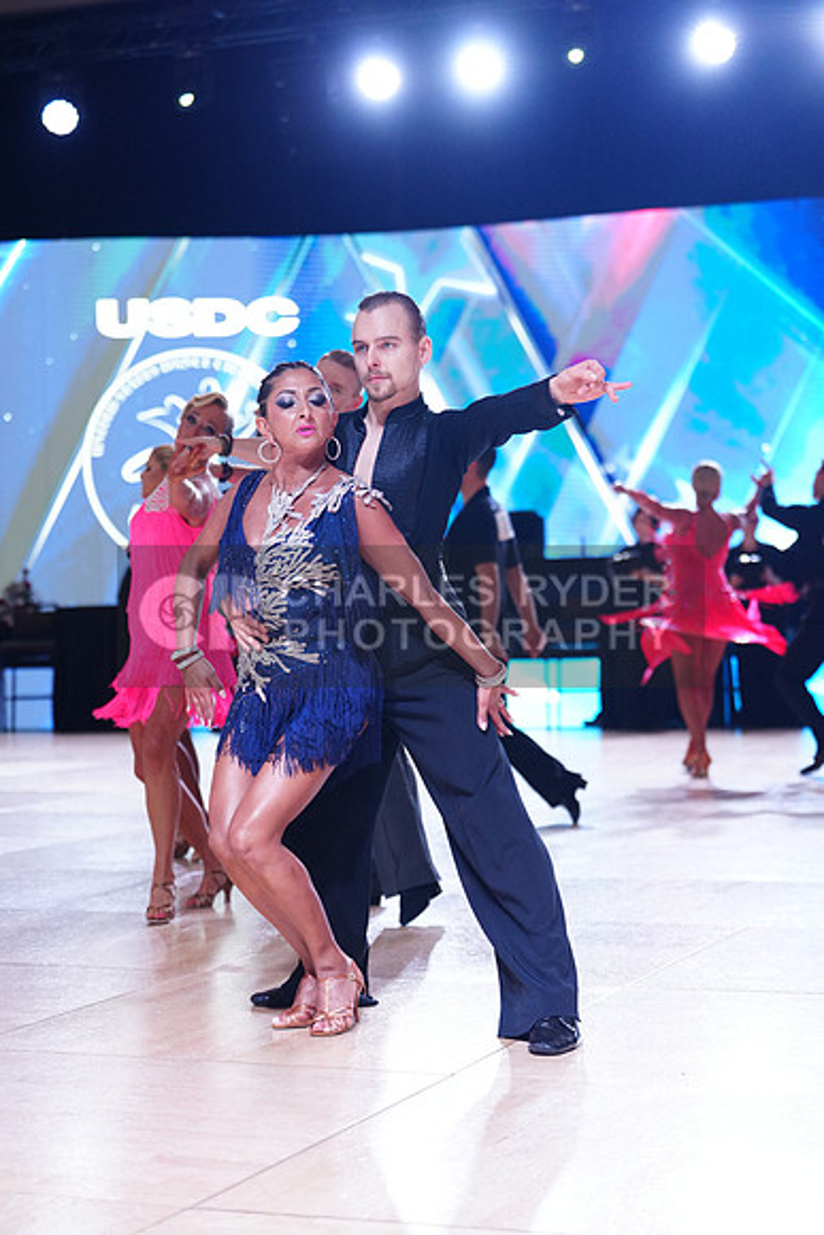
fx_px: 2402
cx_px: 412
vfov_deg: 28.8
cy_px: 618
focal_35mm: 70
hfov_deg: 19.5
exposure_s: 1/500
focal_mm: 70
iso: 1600
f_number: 2.8
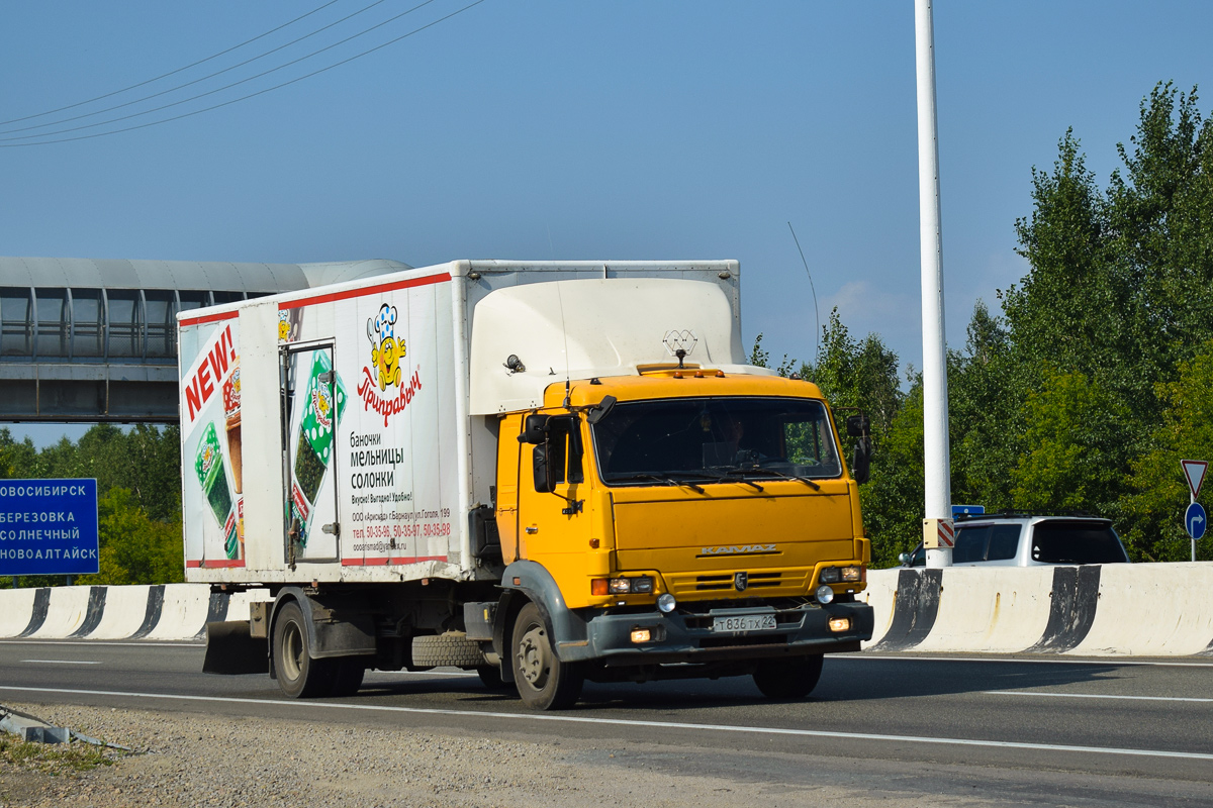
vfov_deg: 18.2
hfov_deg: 27.0
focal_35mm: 75
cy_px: 404
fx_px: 2527
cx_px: 606
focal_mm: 50
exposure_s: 1/1000
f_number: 5.6
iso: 100
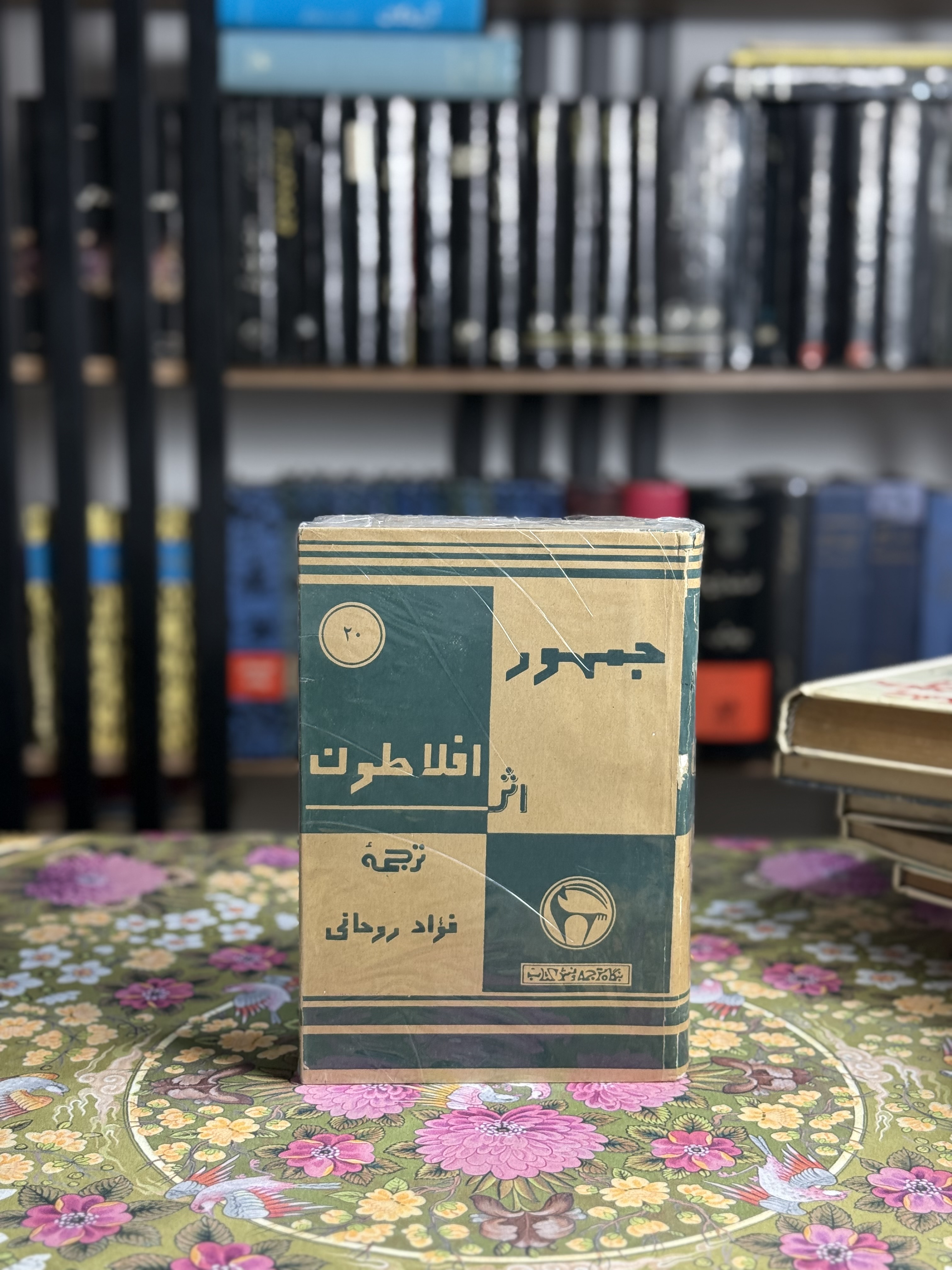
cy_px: 635
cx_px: 476
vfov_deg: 39.7
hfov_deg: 30.3
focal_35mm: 48
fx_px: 1760
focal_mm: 6.76
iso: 125
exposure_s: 1/100
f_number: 1.78
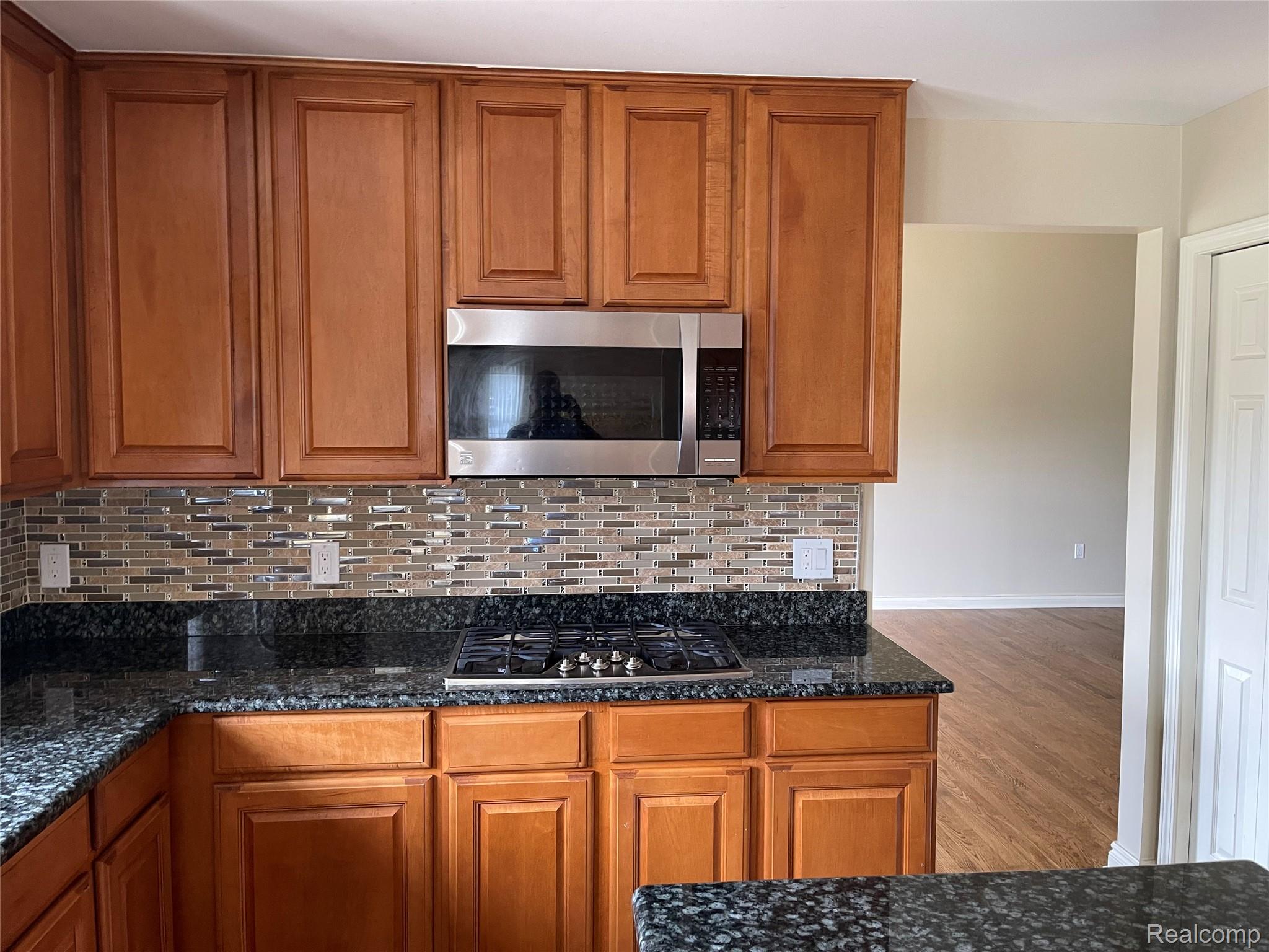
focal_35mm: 25
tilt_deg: -3.9
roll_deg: -0.1
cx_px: 634
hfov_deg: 69.4
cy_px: 476
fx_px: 916
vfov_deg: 54.9
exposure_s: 1/60
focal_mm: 5.1
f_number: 1.6
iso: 160
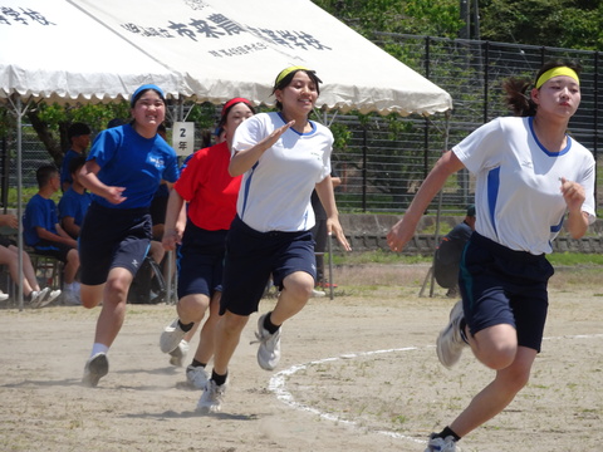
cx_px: 302
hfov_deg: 8.3
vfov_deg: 6.2
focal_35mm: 239
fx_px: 4163
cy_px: 226
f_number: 6.3
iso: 80
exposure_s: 1/400
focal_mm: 40.86
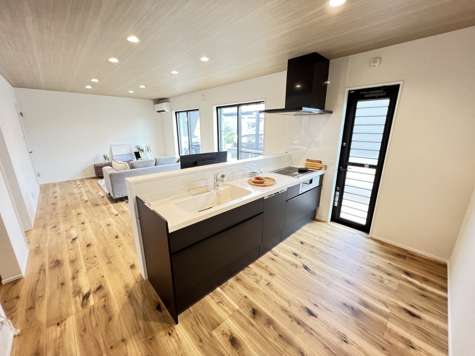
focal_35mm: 13
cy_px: 178
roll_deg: -0.4
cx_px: 238
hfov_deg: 106.2
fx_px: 178
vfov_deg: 89.9
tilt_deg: -14.6
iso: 320
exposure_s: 1/60
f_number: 1.8
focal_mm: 1.57
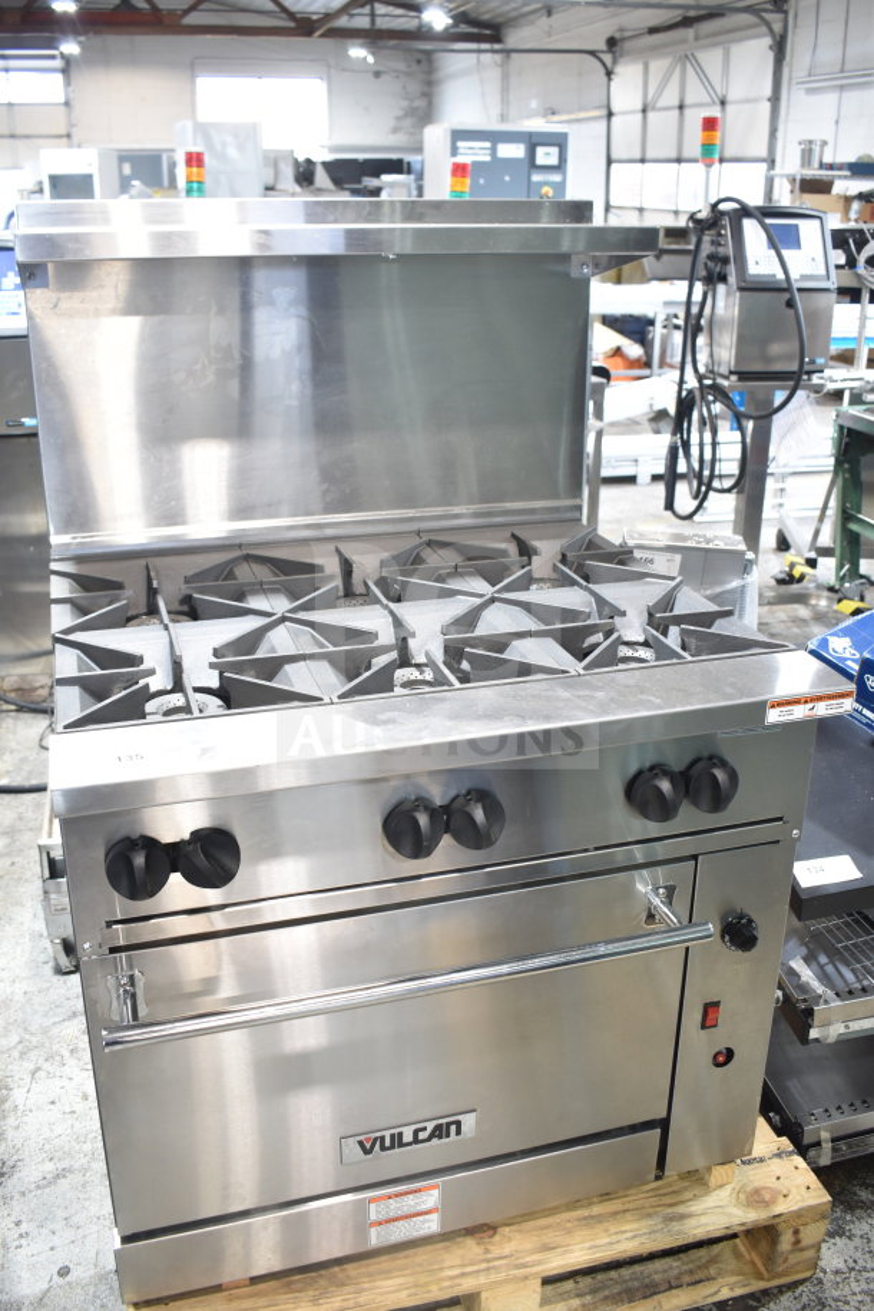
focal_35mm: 33
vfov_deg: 57.2
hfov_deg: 40.0
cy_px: 656
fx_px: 1202
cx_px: 437
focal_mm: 22
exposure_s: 1/30
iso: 720
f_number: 3.8
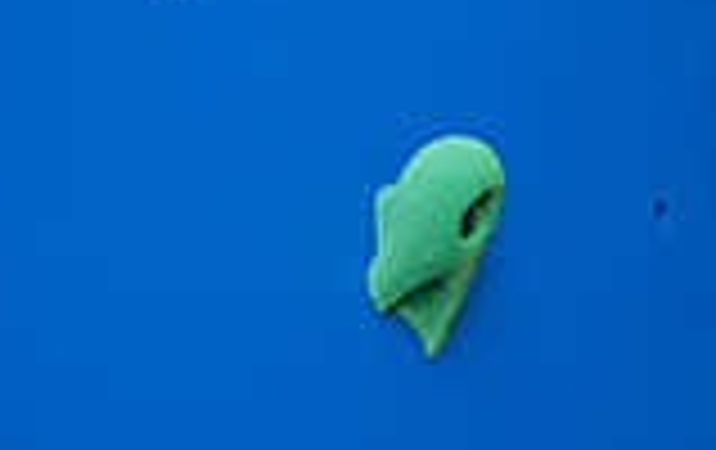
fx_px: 1740
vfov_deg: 14.7
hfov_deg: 19.9
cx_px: 1090
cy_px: 333
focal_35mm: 89
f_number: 3.5
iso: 2500
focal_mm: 24
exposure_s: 1/200
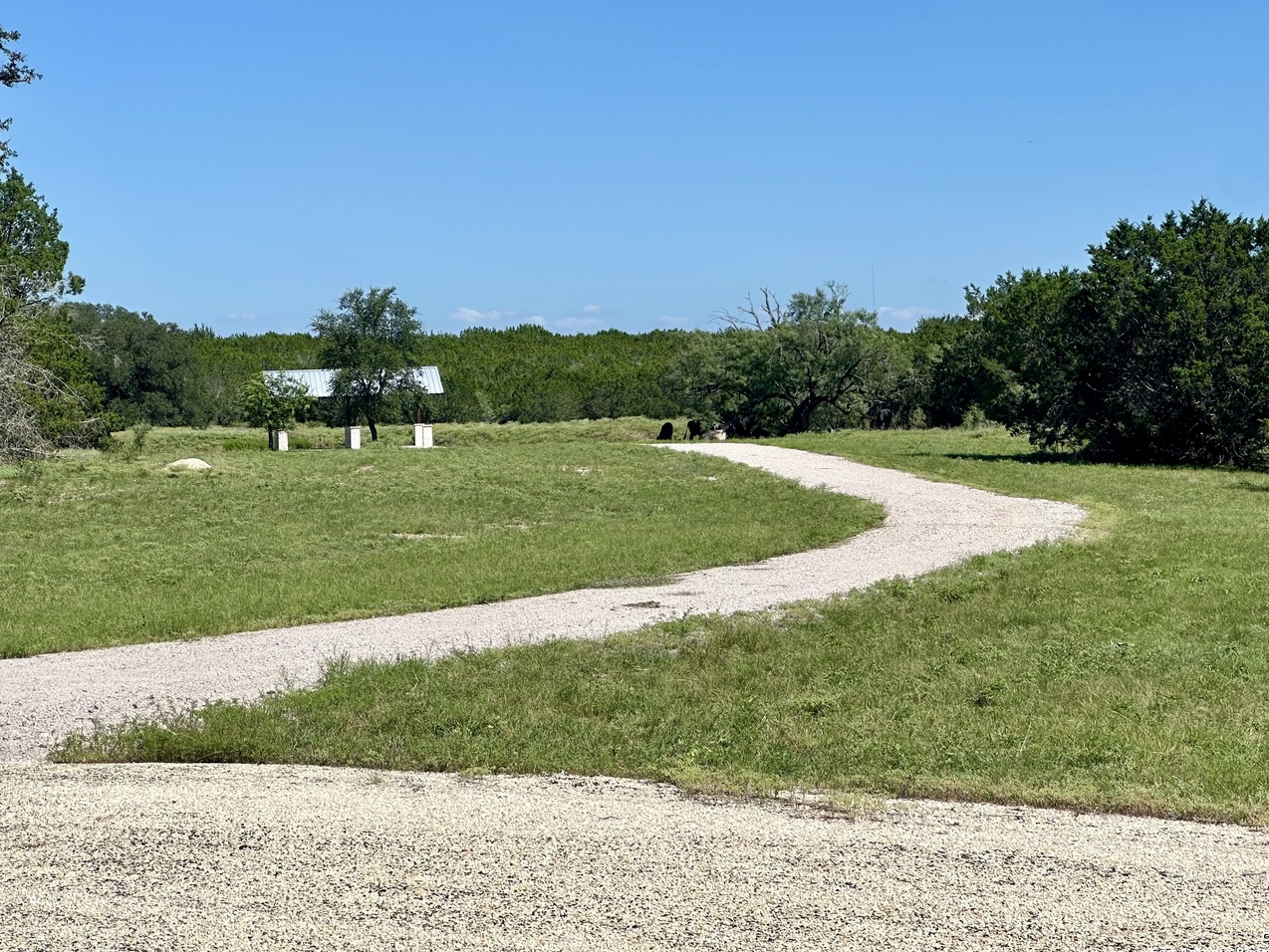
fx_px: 3190
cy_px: 423
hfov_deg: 22.5
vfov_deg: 17.0
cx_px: 649
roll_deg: +1.5
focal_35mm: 87
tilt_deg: -0.6
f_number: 2.8
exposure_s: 1/1119
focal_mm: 9
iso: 32
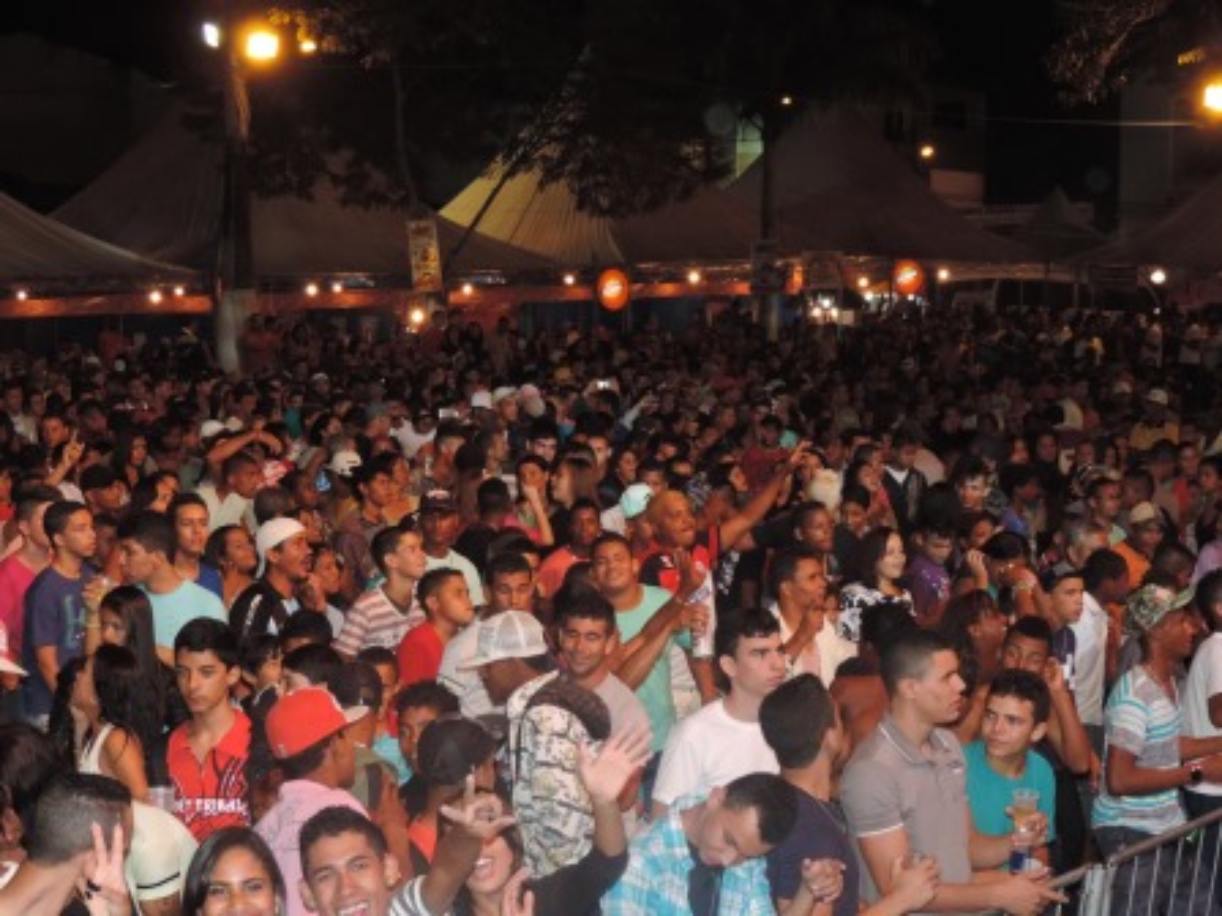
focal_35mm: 60
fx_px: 2118
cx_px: 611
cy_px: 458
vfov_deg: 24.4
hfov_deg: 32.2
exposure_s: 1/160
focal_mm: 10.7
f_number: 3.7
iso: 800
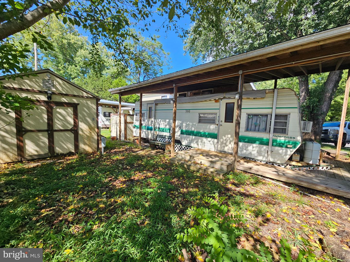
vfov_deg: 89.9
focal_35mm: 13
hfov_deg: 106.2
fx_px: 131
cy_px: 131
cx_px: 175
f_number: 2.2
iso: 50
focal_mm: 2.2
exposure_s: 1/507
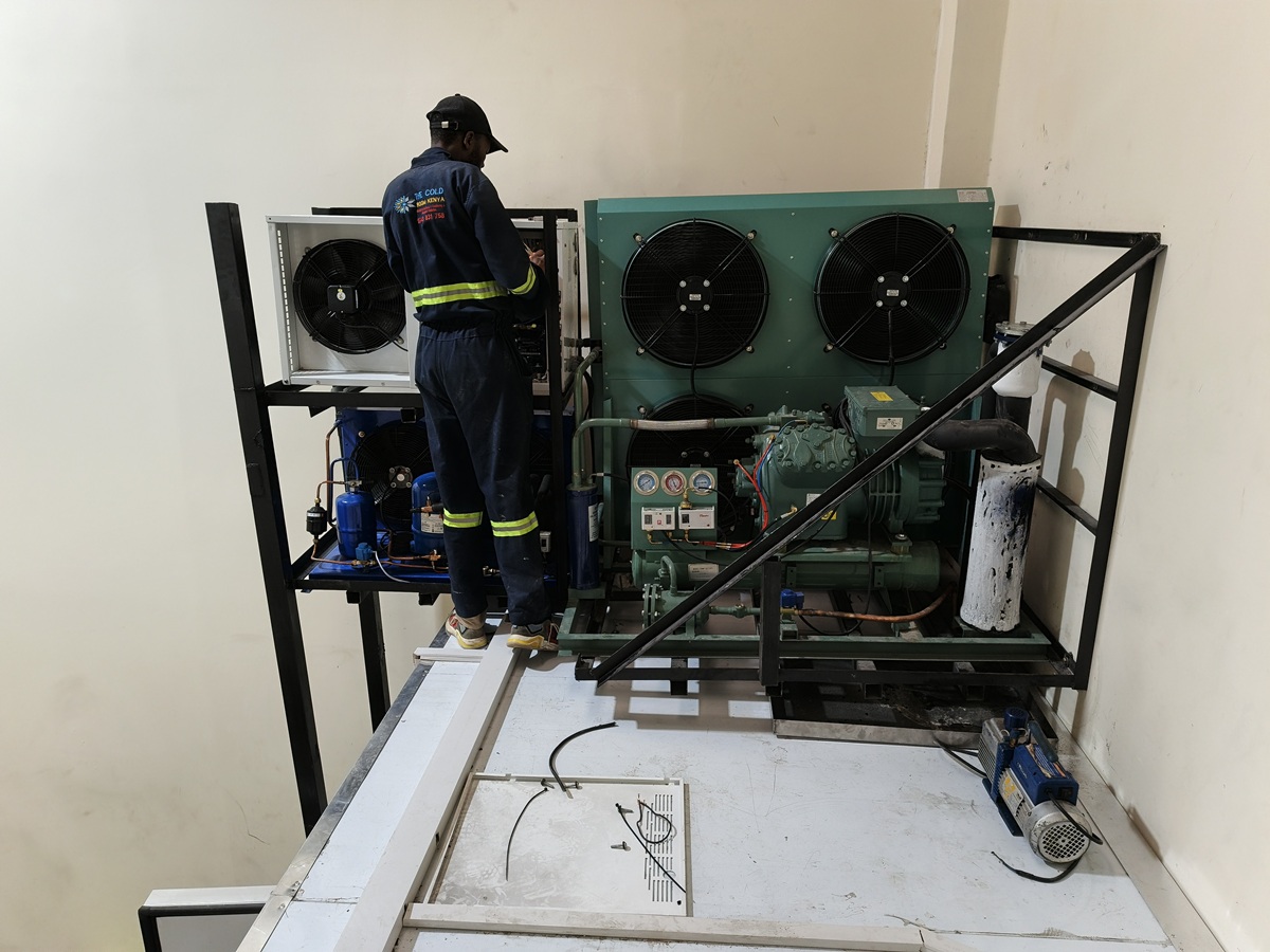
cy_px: 476
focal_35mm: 23
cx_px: 635
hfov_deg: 73.9
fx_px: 844
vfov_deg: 58.9
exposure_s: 1/100
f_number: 1.8
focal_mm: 5.56
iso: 278
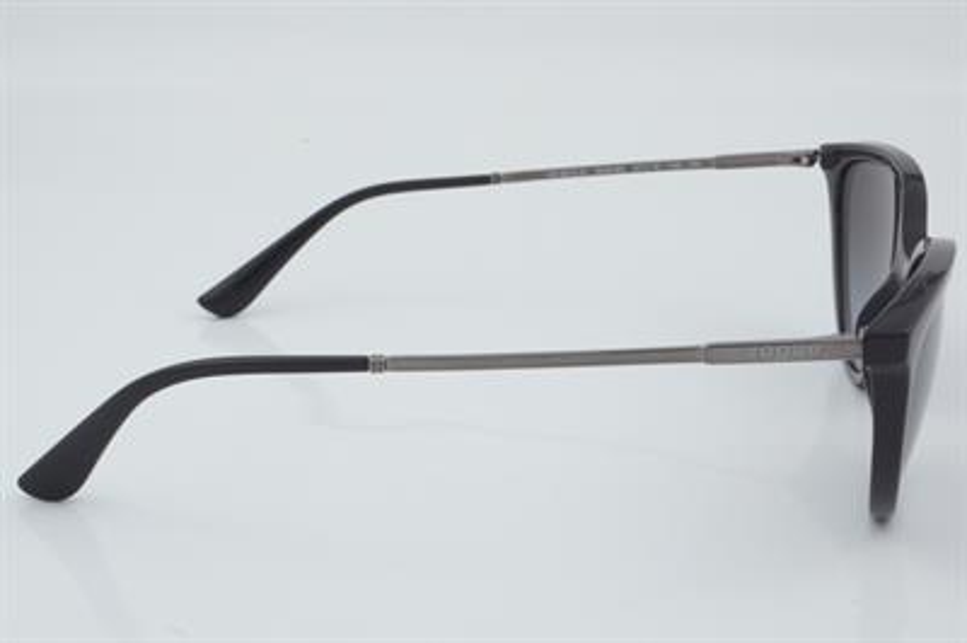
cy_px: 322
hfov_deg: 27.0
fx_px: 2013
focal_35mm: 75
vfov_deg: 18.2
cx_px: 484
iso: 100
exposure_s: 1/3
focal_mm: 50
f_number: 32
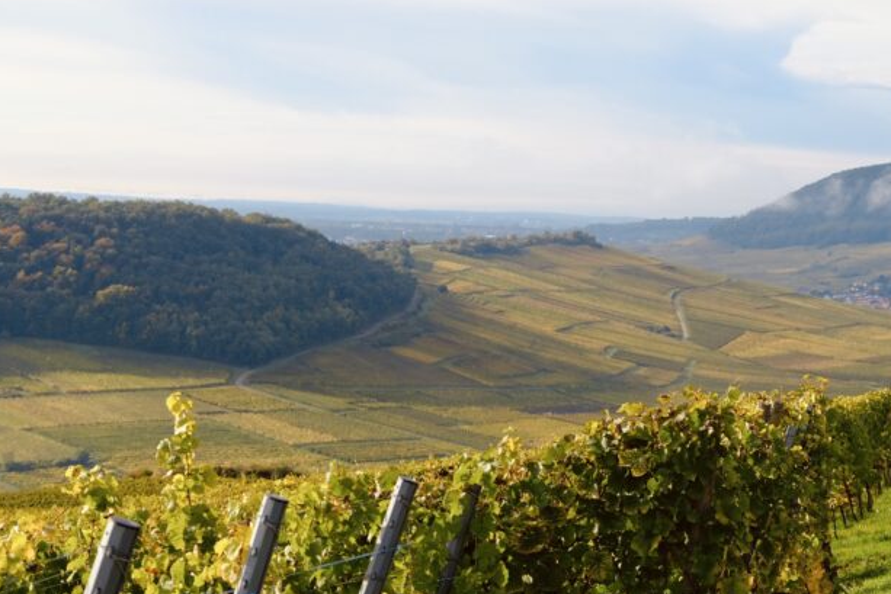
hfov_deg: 19.6
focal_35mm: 104
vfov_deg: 13.2
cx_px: 414
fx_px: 2574
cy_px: 274
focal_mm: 55
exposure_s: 1/420
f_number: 5.6
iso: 200
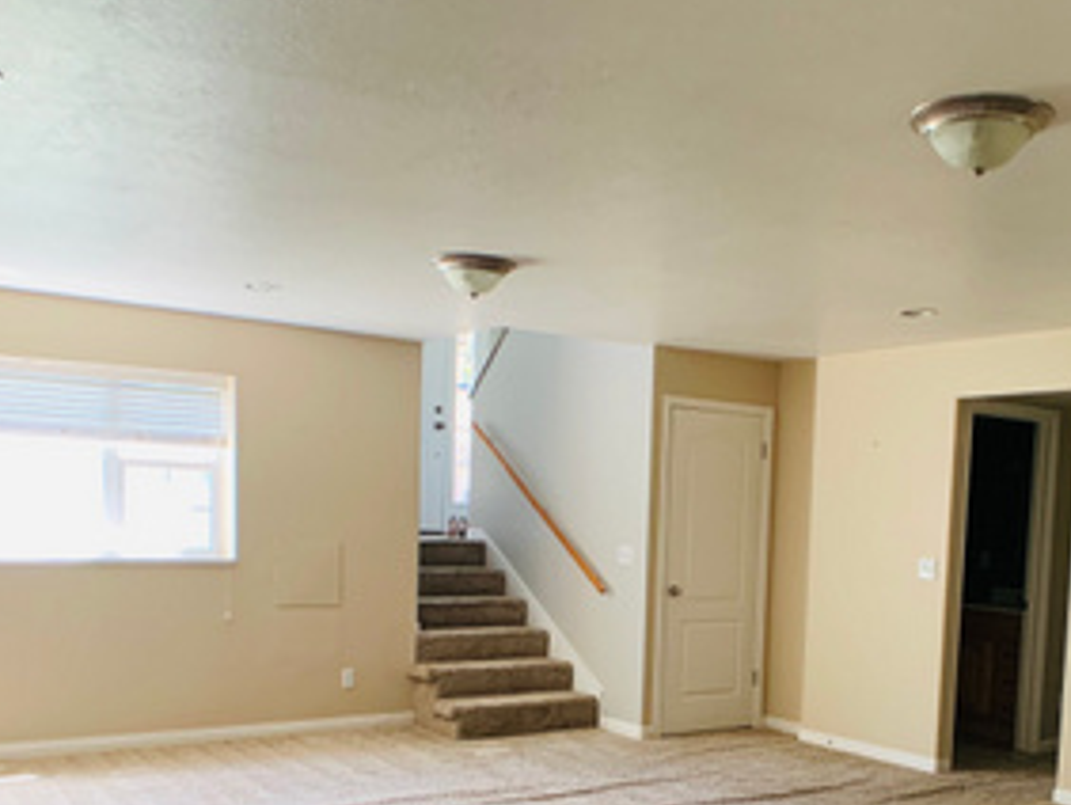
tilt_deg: -6.3
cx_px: 668
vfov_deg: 24.5
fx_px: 1827
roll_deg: -2.7
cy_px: 642
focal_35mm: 59
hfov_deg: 32.5
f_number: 1.8
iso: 125
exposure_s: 1/60
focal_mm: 4.25
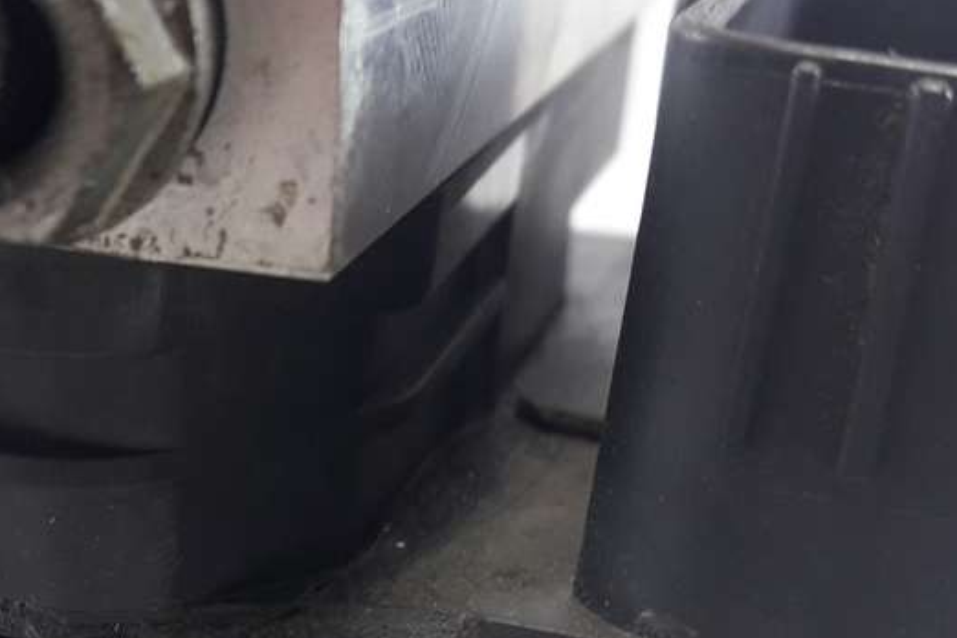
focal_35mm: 69
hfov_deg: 28.7
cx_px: 207
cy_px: 726
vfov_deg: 18.8
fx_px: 1834
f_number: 1.9
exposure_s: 1/33
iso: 80
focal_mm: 3.7
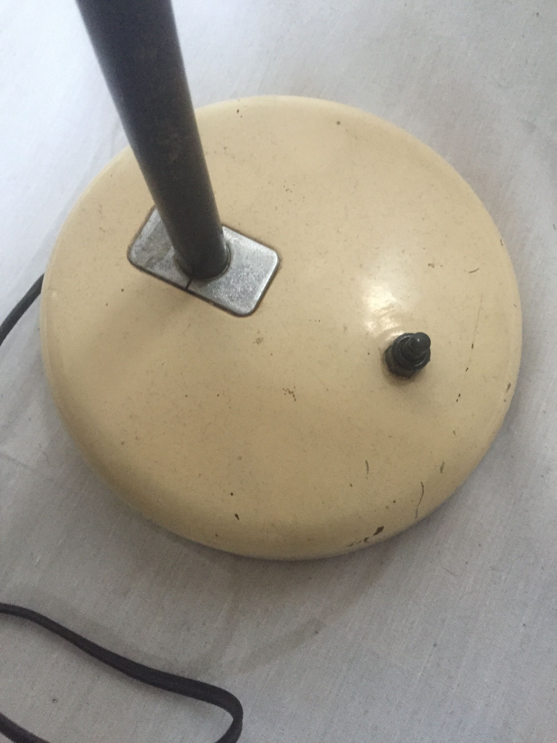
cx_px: 278
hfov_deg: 48.2
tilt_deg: -71.9
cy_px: 372
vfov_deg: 61.7
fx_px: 622
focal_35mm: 29
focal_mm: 4.15
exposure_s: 1/17
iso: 250
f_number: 2.2
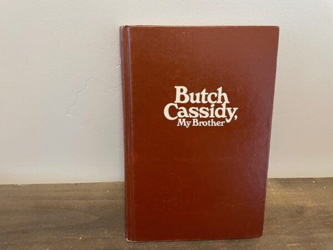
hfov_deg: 67.3
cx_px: 166
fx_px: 250
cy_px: 125
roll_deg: +0.3
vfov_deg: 53.1
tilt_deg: -37.0
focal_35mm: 26
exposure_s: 1/60
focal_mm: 4.2
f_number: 1.6
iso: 250
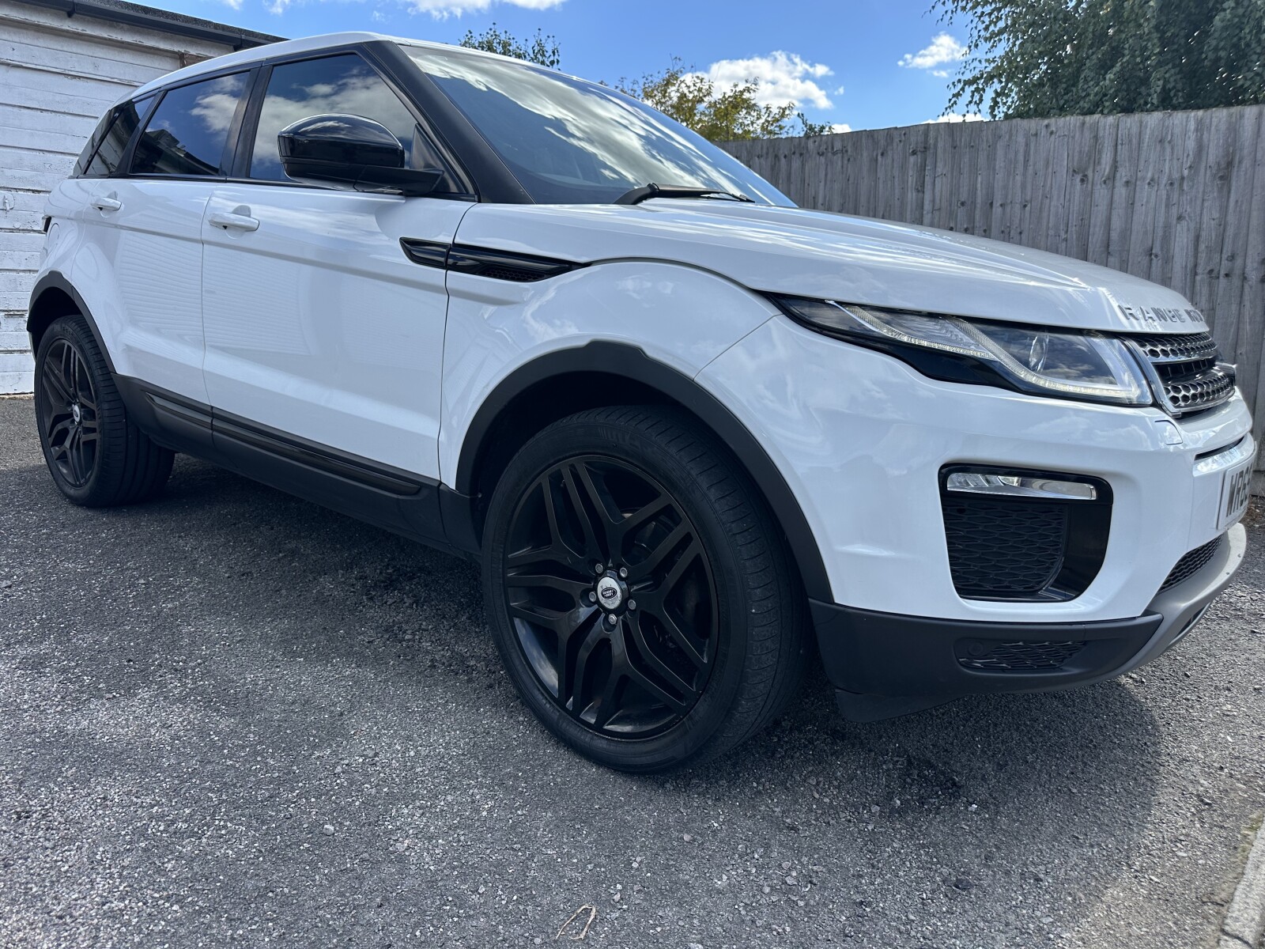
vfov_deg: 56.8
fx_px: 877
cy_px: 474
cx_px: 632
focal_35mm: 24
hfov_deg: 71.6
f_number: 1.78
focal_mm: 6.86
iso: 80
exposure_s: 1/1880
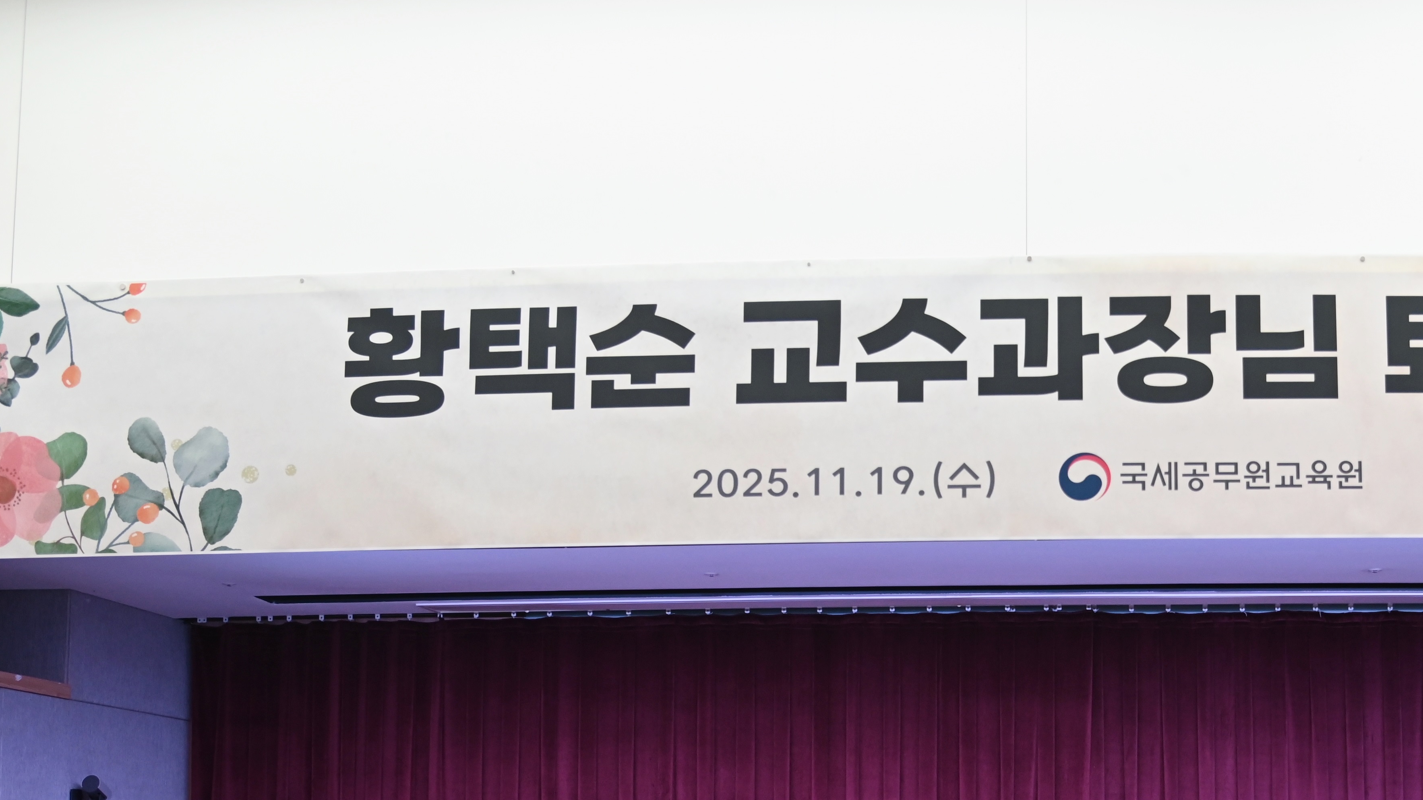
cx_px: 1040
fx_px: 1623
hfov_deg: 45.9
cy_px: 798
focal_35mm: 43
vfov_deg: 26.3
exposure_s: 1/125
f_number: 4
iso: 1250
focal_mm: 24
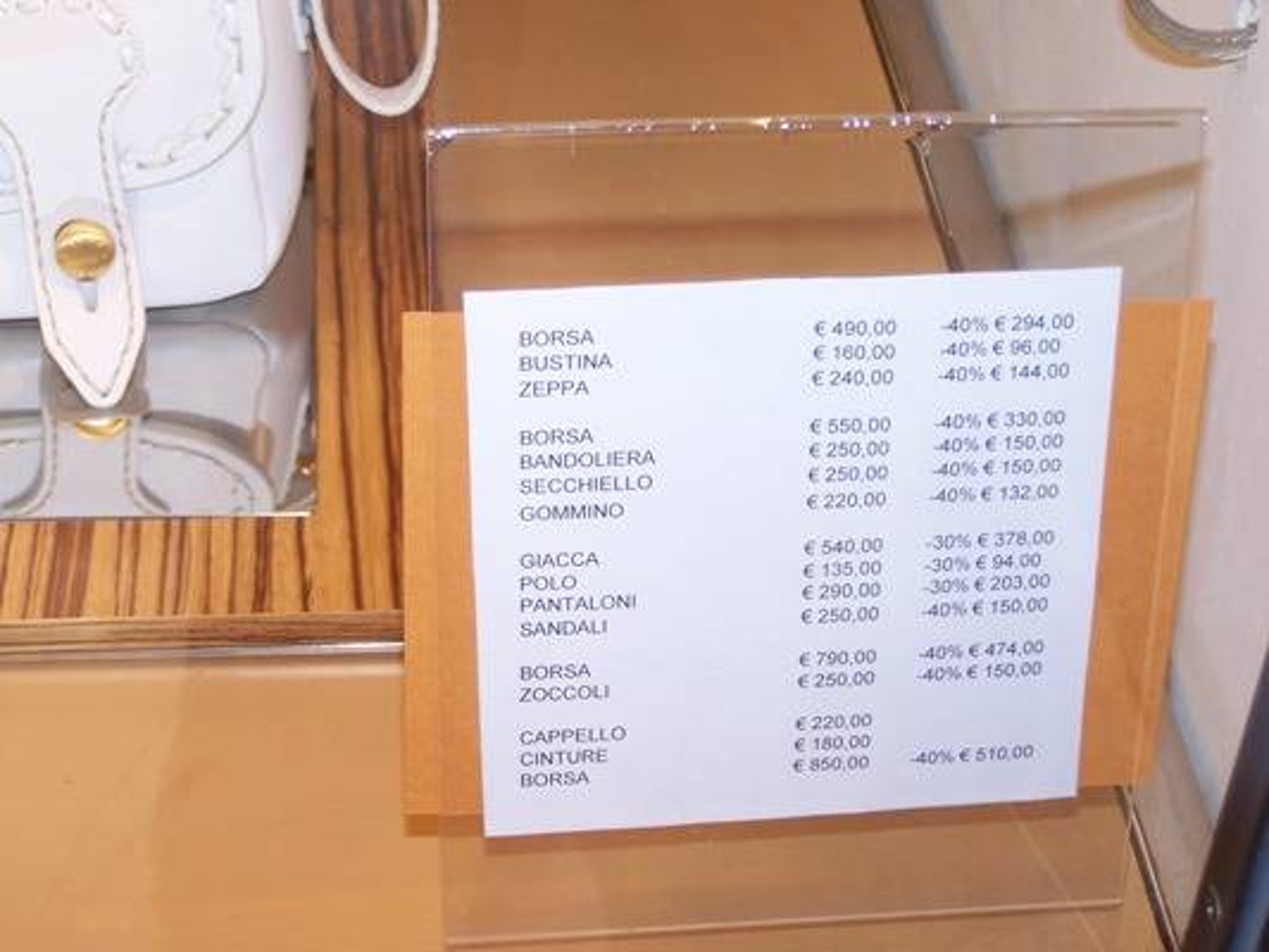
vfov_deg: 19.6
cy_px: 476
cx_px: 634
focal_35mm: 75
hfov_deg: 26.0
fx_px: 2750
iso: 80
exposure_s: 1/90
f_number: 3.2
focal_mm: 12.4
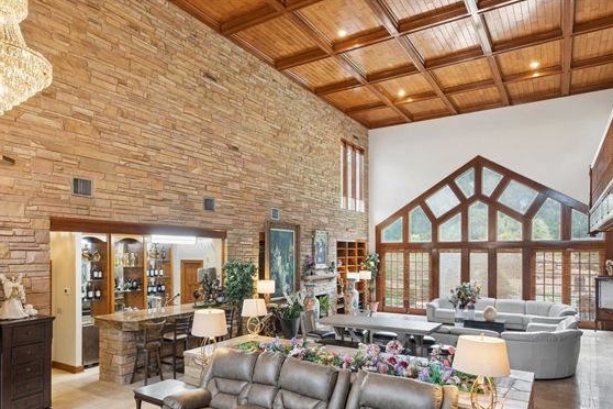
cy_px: 253
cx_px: 283
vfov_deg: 51.5
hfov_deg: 72.2
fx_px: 419
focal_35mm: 25
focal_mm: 19.5
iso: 200
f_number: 9
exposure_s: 1/3.33
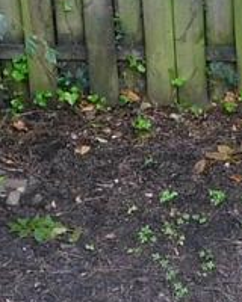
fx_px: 1450
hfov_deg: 9.5
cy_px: -24
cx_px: 168
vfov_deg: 11.7
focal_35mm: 162
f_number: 3
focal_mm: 4
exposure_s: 1/30
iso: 180
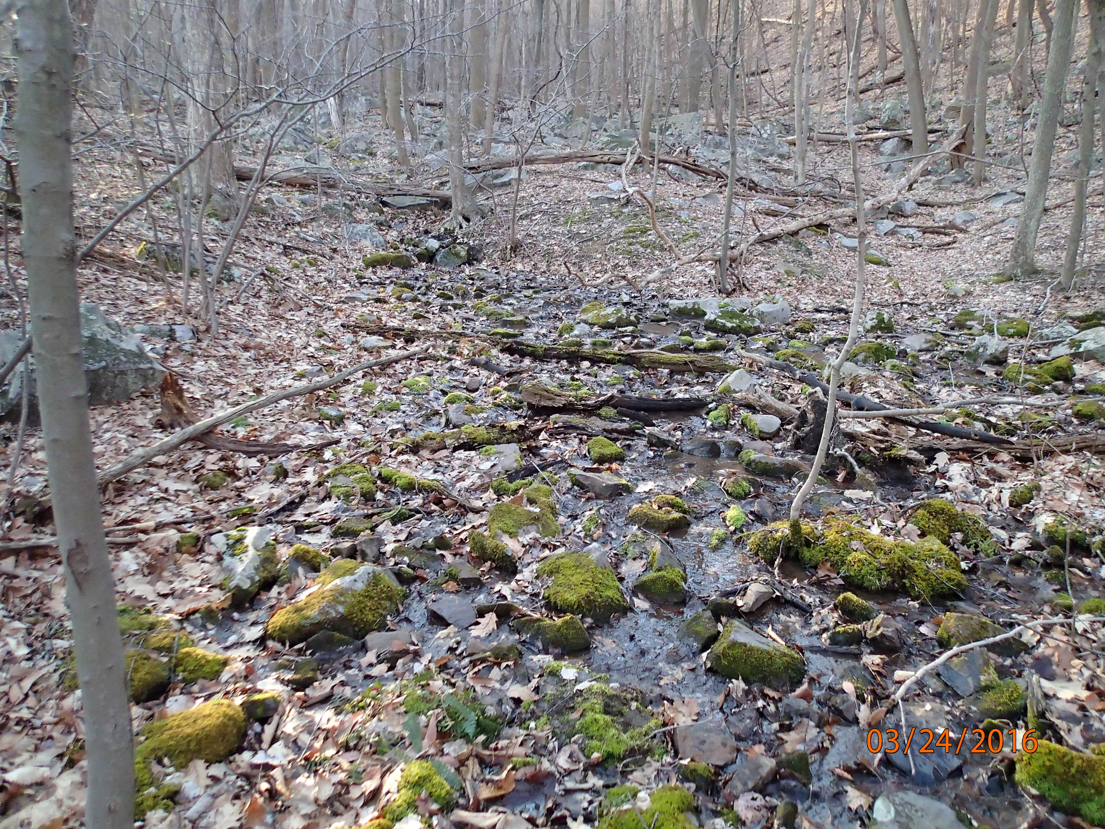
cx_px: 552
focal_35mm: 25
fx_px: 798
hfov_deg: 69.4
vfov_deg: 54.9
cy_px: 414
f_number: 2
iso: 640
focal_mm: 4.5
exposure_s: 1/500
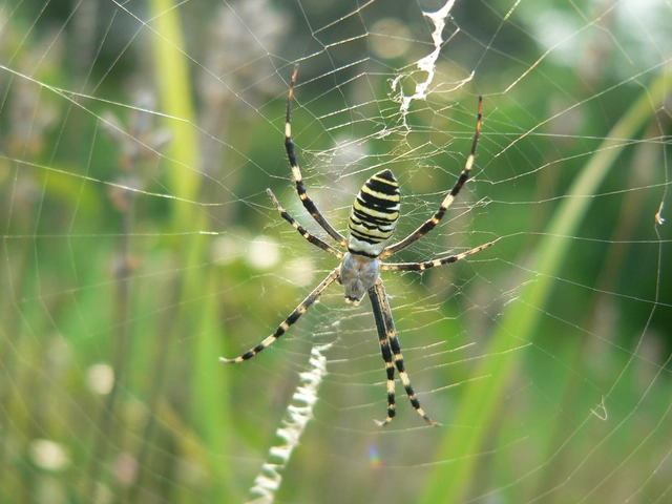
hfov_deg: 29.4
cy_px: 252
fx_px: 1281
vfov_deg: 22.3
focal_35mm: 66
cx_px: 336
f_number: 2.8
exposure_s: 1/80
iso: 80
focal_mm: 11
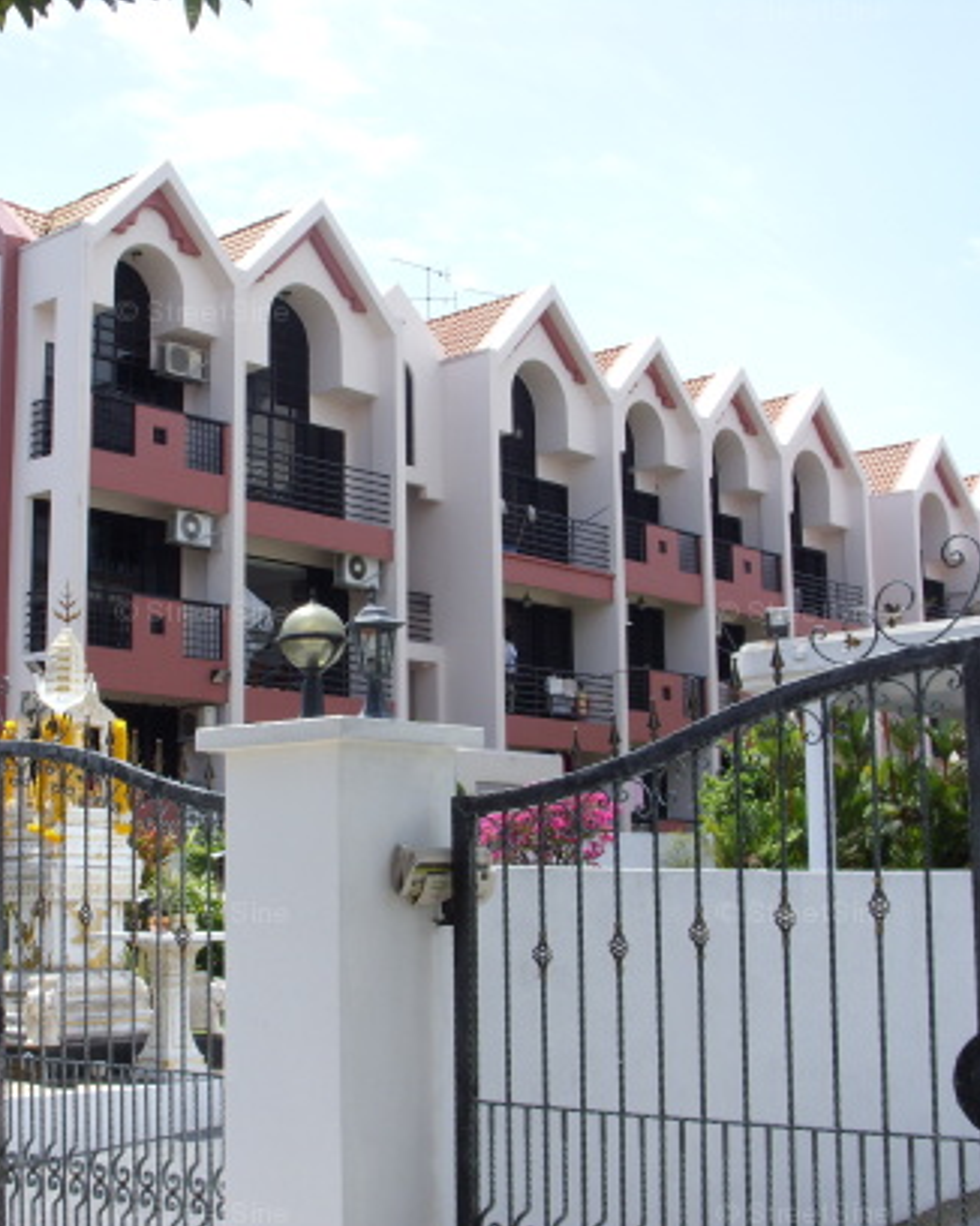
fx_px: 1814
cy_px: 616
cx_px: 340
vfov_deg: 37.4
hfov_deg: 30.0
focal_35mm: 50
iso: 50
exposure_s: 1/284
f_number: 4.9
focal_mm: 6.3
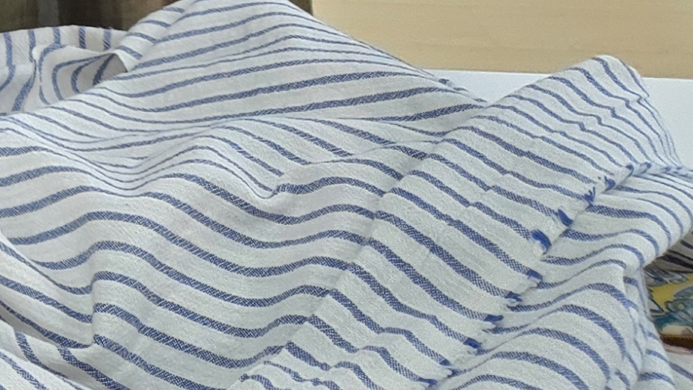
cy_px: -522
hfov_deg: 15.2
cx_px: -762
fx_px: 1985
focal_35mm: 108
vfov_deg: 9.9
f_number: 1.8
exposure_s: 1/120
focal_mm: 5.4
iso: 400
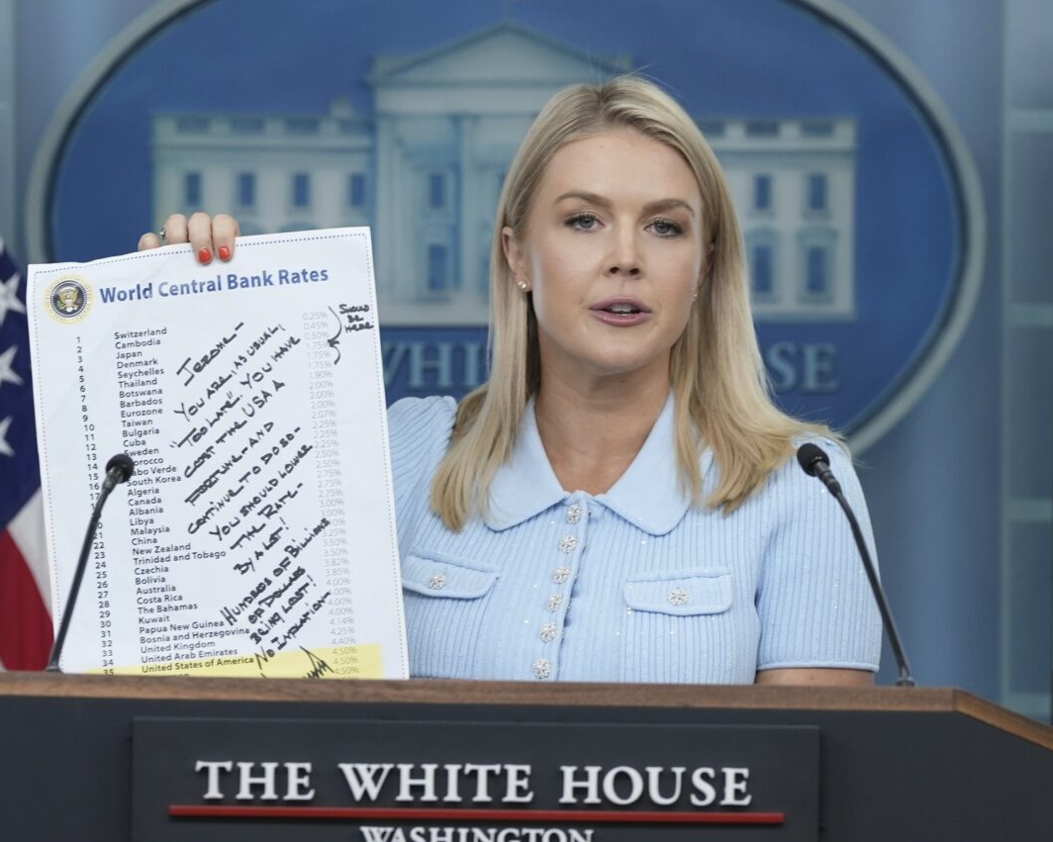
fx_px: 10564
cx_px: 493
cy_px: 422
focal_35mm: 339
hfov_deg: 5.7
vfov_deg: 4.6
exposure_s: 1/250
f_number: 4
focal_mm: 200
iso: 1000
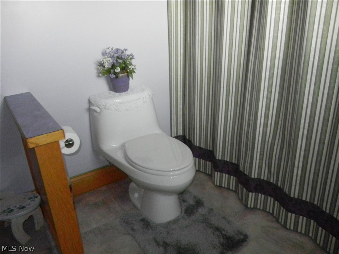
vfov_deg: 46.8
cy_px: 127
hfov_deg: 60.0
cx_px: 170
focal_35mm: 30
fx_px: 294
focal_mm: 5.4
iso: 1600
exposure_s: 1/102
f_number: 3.5
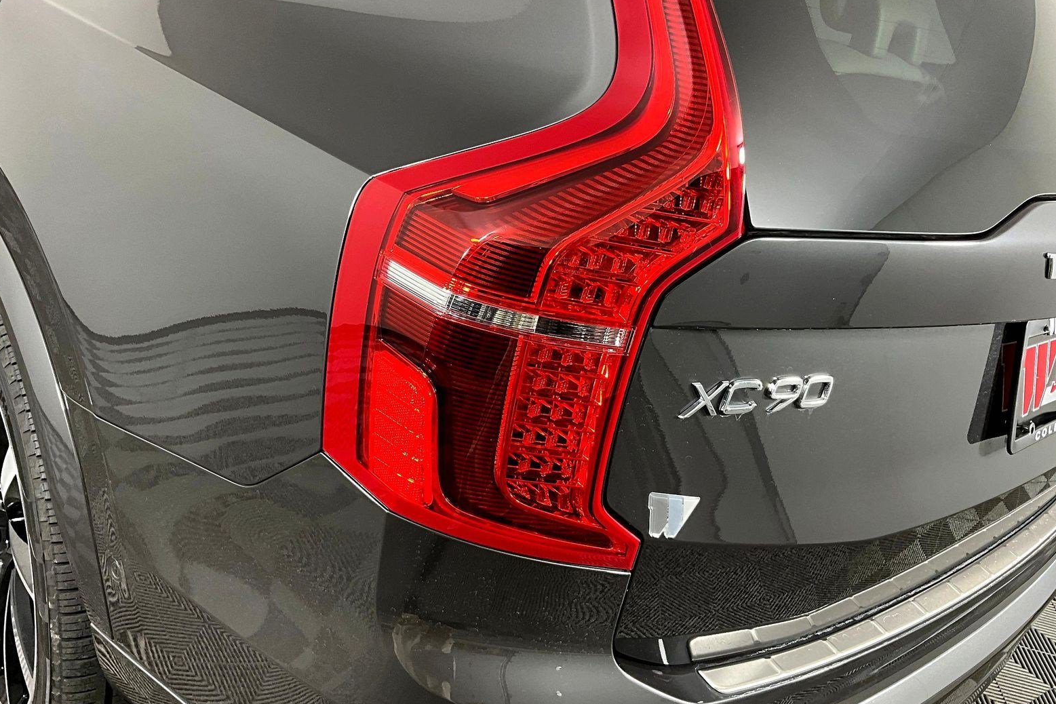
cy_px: 345
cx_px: 523
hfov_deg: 60.3
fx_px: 909
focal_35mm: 31
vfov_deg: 42.3
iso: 64
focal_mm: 3
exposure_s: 1/69
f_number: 1.8
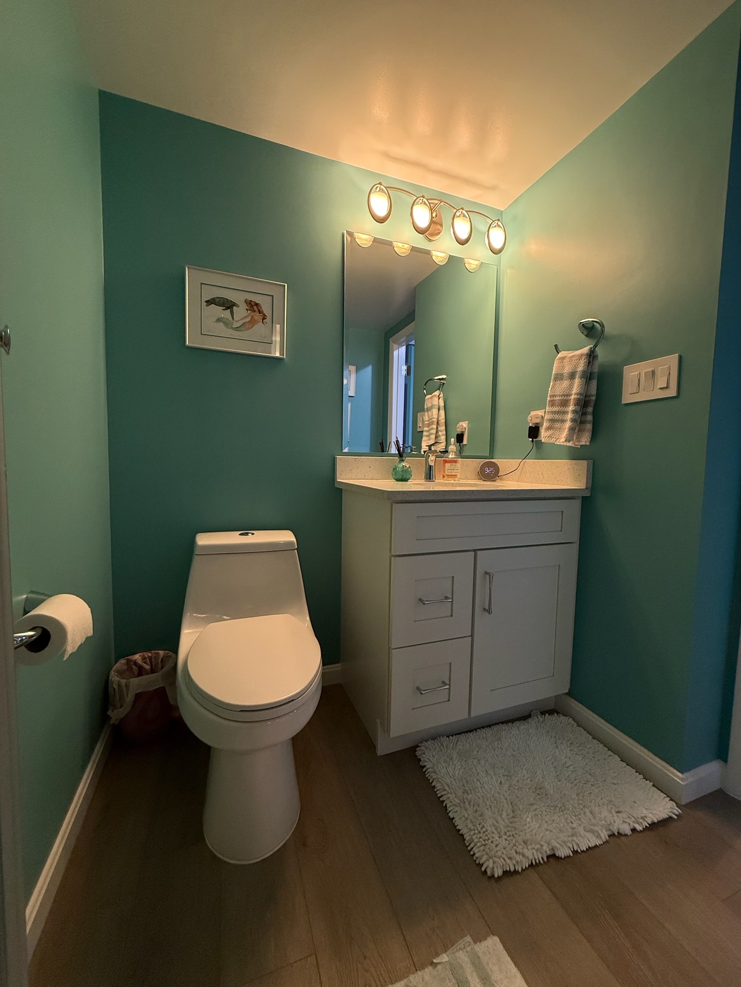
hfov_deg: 85.7
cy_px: 494
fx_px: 400
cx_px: 370
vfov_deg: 102.1
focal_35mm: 14
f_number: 2.2
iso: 250
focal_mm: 2.22
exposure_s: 1/60
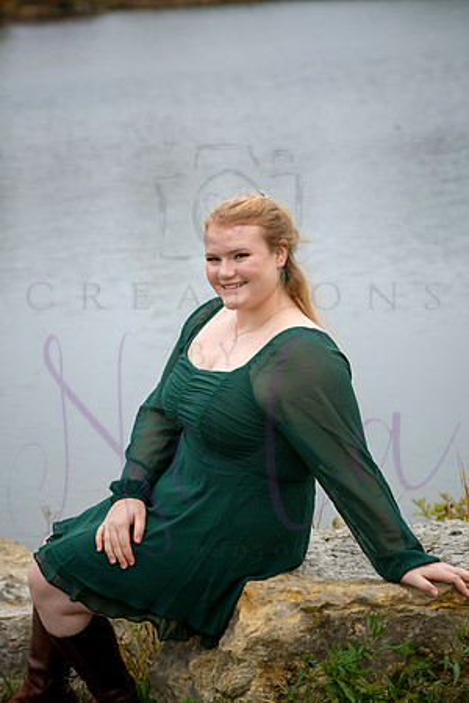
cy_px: 352
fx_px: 2345
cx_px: 234
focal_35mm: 120
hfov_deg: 11.4
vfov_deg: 17.1
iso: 640
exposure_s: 1/400
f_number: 6.3
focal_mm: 120
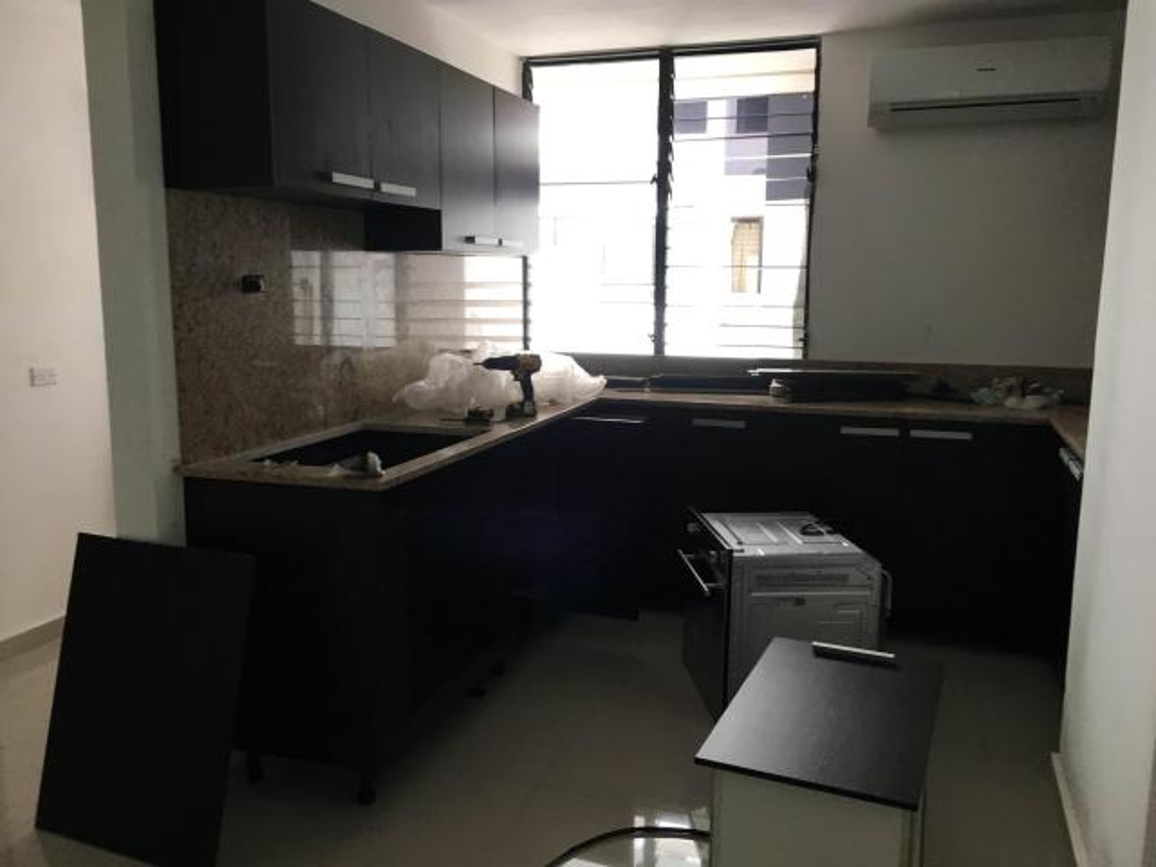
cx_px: 578
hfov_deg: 61.7
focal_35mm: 29
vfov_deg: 48.2
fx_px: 968
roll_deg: -0.4
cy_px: 434
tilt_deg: -10.6
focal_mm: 4.15
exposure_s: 1/30
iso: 40
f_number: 2.2
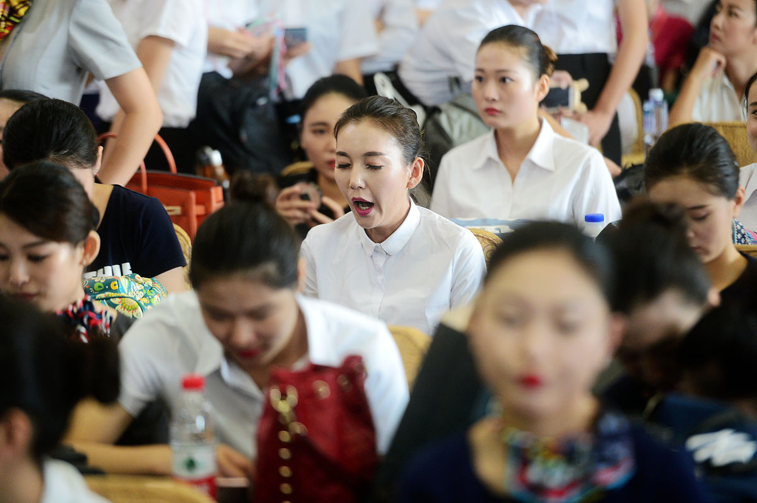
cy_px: 252
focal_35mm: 200
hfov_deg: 10.3
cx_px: 378
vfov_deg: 6.8
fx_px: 4200
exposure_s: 1/80
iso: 1600
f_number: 2.8
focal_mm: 200
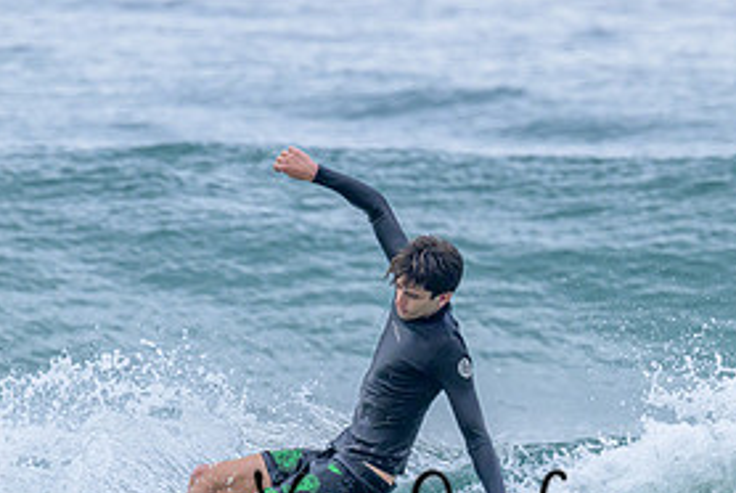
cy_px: 489
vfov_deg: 1.1
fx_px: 25316
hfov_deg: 1.7
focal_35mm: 1237
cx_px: 527
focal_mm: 580
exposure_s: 1/2000
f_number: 11
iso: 1600
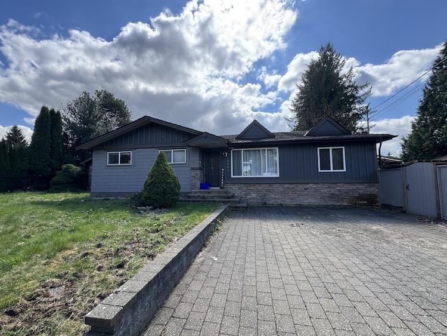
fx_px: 181
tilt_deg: +5.8
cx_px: 224
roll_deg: +1.3
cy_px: 168
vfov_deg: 85.7
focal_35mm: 14
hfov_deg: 102.0
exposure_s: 1/646
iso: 40
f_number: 2.2
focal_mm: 2.22
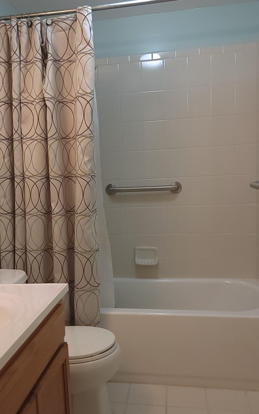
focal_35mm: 37
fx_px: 418
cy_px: 215
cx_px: 87
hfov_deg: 34.1
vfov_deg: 52.7
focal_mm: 6.7
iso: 200
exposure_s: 1/60
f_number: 1.8
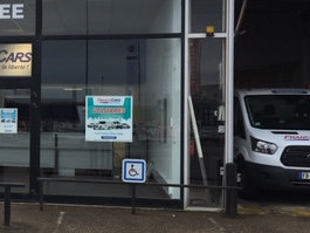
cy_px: 102
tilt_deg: +0.8
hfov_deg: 25.8
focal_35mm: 70
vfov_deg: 21.0
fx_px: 627
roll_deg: -1.1
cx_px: -27
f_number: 2.2
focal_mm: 4.15
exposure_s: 1/116
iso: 25
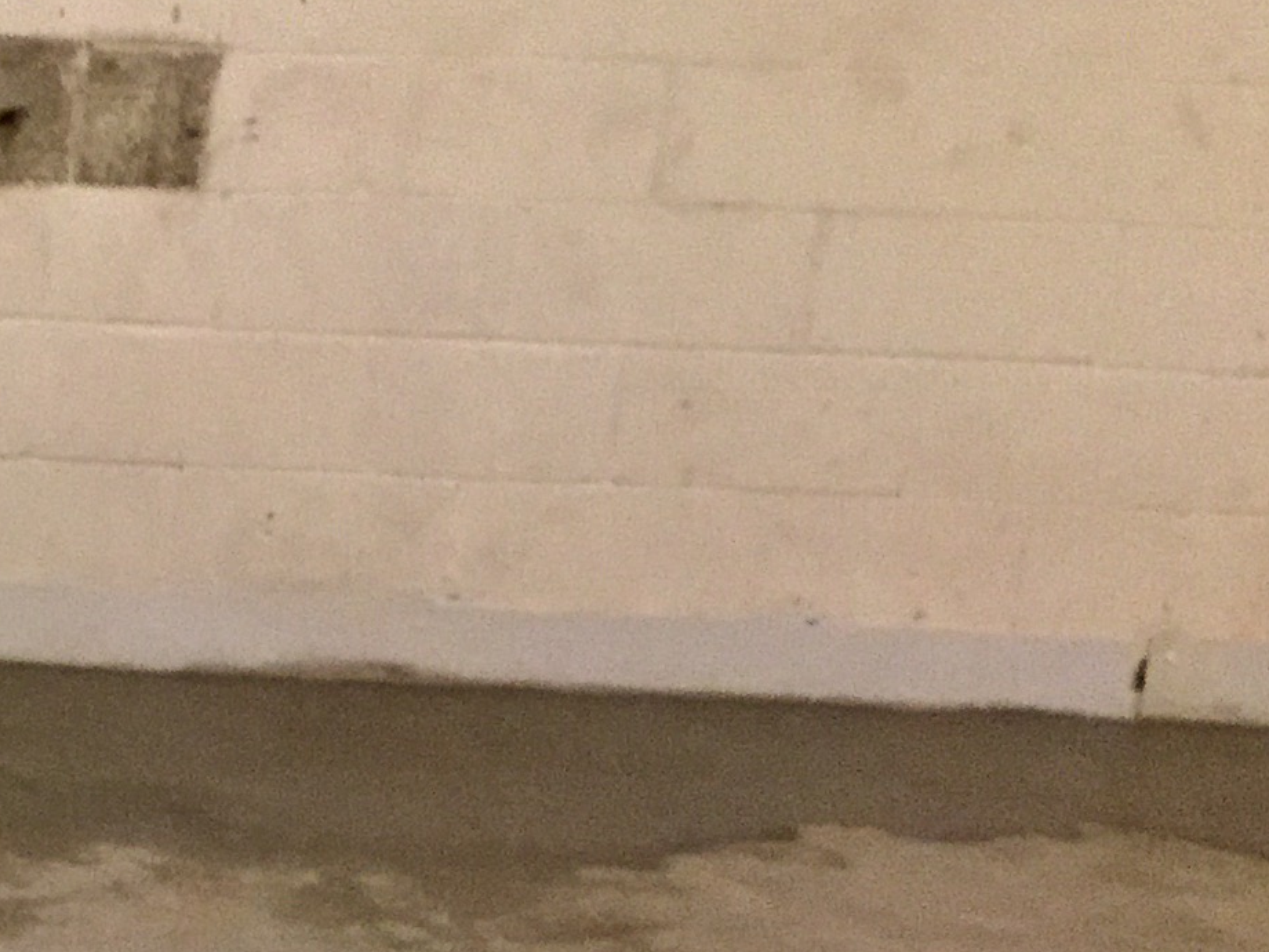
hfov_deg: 15.9
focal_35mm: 110
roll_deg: -2.8
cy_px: 661
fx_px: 4033
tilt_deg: -14.1
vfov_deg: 13.4
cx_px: -821
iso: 320
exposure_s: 1/15
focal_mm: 3.3
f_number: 2.4
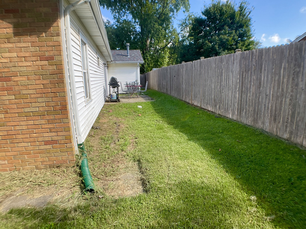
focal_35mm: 29
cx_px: 153
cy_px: 114
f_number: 1.8
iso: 16
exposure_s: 1/391
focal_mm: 3
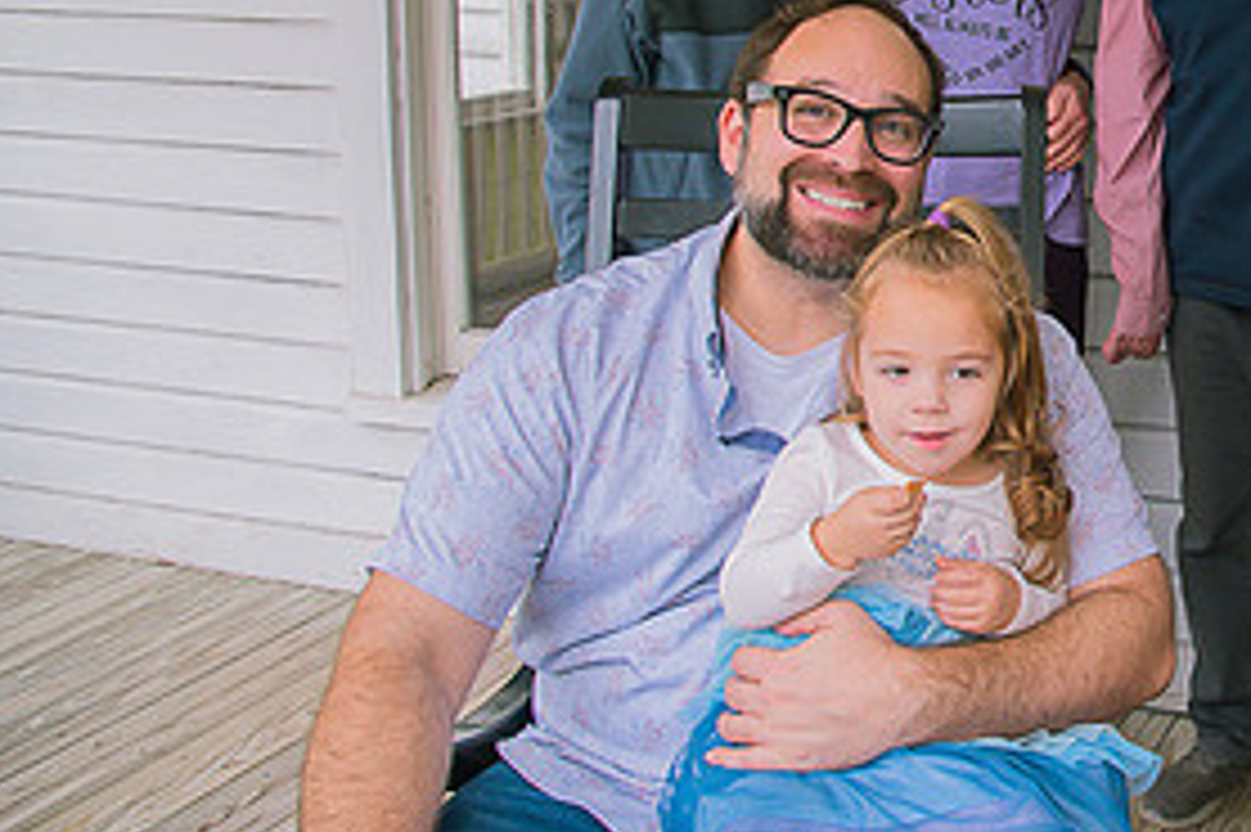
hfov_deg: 35.4
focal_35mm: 50
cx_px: 1287
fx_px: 1736
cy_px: 144
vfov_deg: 26.4
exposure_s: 1/80
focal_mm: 24
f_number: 5
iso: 200
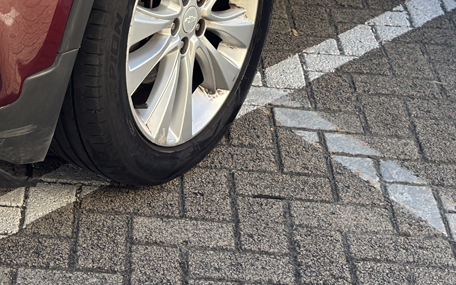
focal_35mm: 125
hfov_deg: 16.4
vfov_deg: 9.8
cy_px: -263
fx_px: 1554
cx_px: 23
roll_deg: -1.8
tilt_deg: -13.7
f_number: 1.78
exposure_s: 1/660
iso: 100
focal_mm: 6.76
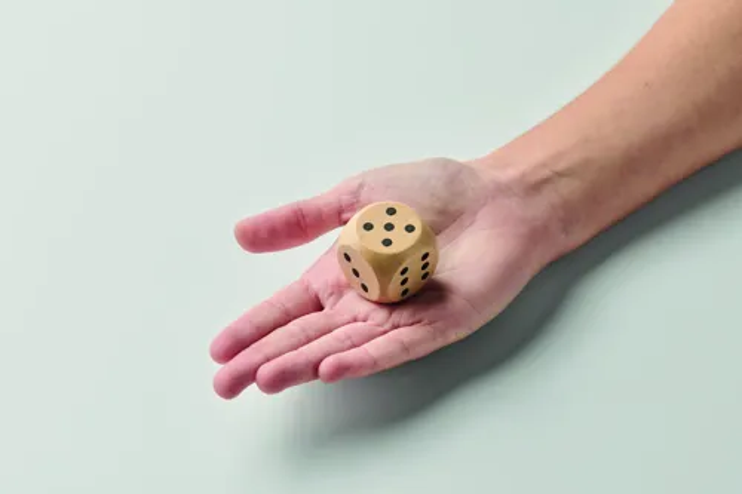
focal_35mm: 105
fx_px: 2163
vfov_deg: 13.0
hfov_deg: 19.5
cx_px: 371
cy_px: 247
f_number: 18
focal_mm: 105
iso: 100
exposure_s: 1/125
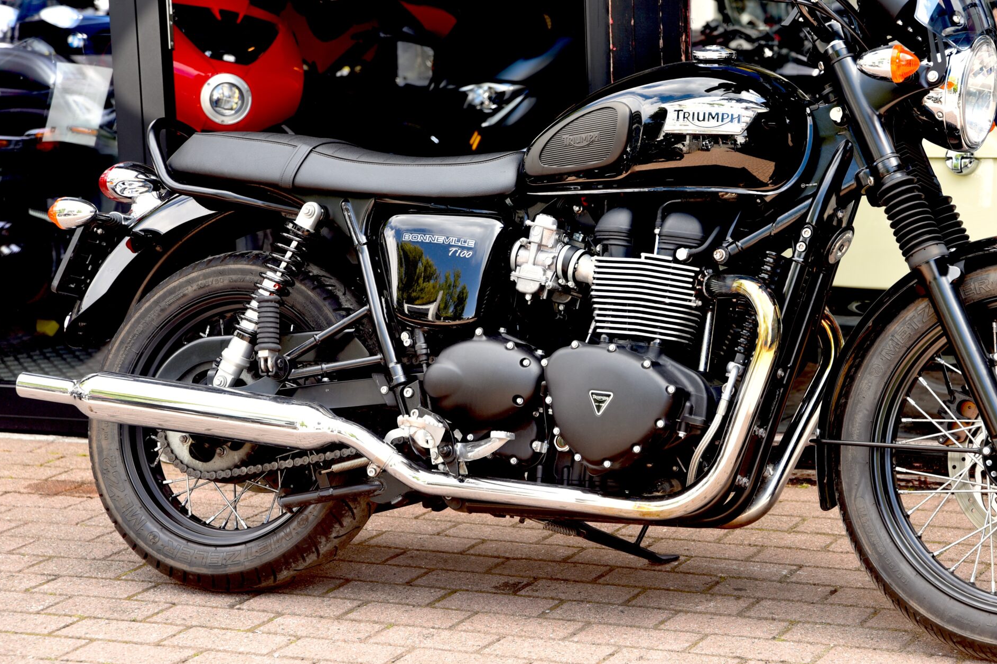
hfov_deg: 21.4
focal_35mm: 95
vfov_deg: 14.4
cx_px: 651
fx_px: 2631
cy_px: 274
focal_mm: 70
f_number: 4
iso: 100
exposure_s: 1/60
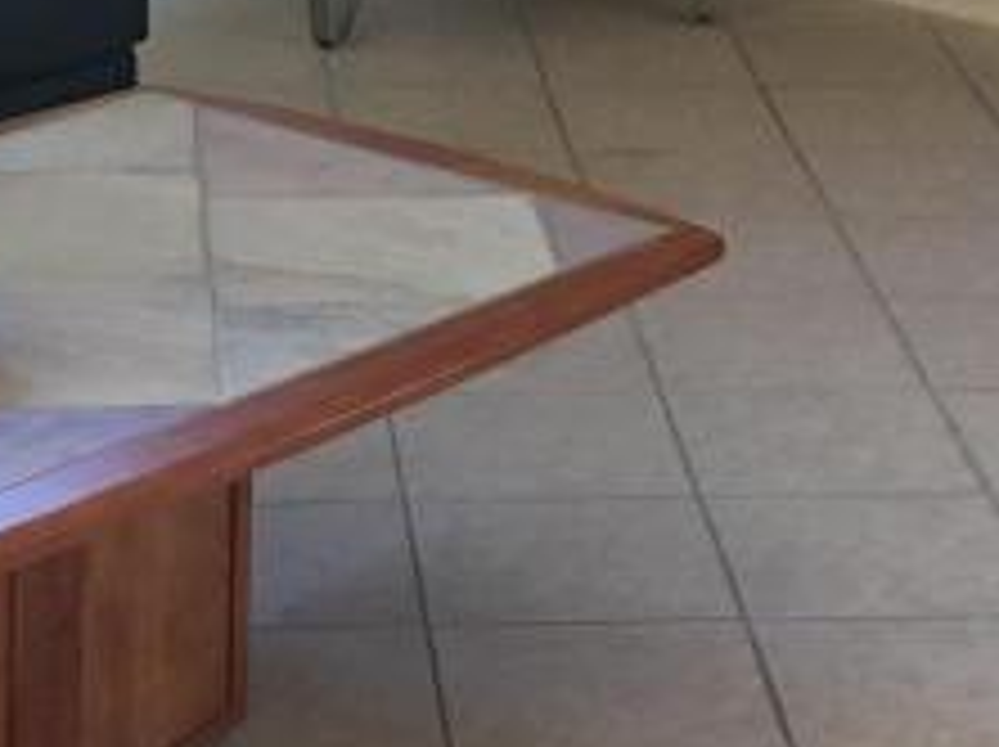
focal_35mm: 134
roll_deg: -1.8
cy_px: -396
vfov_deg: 10.6
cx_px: 536
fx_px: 3863
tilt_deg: -8.7
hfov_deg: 14.7
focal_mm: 4.15
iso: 64
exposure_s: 1/15
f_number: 2.2
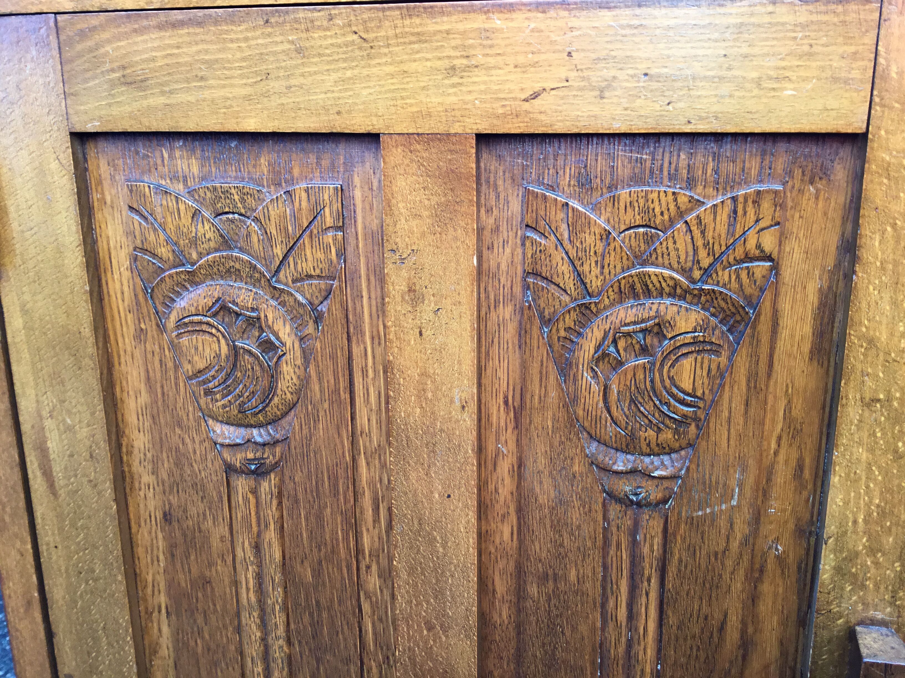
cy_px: 339
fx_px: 810
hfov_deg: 58.4
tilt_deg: -15.4
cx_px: 452
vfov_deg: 45.4
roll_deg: +0.3
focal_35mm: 31
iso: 50
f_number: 2.4
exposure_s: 1/100
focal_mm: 3.3
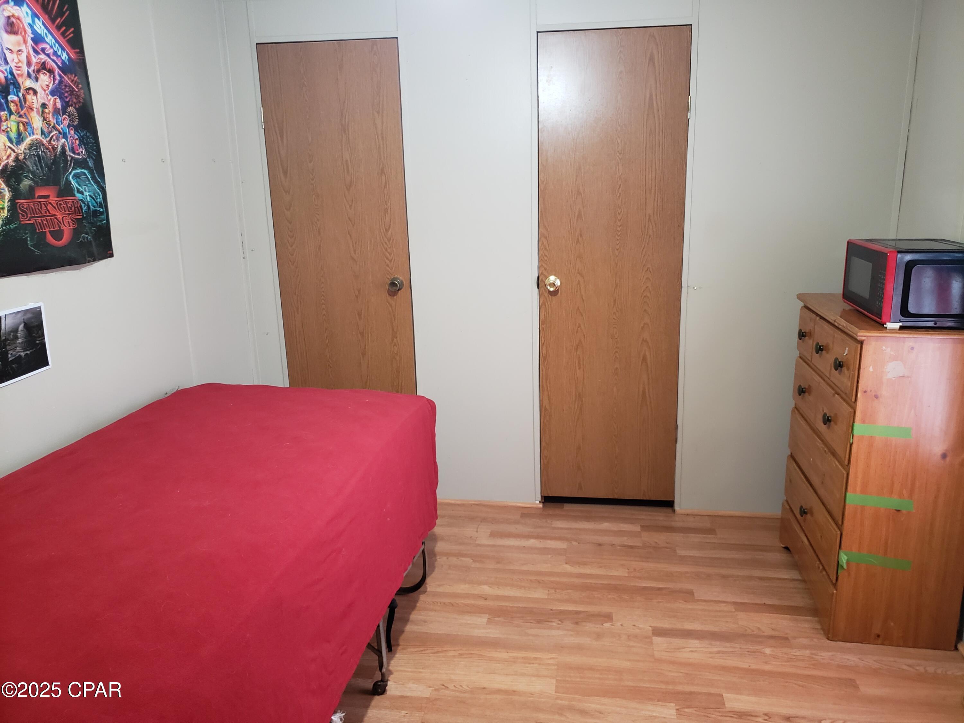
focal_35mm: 26
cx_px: 482
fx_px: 724
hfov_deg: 67.3
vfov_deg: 53.1
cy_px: 362
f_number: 1.5
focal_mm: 4.3
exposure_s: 1/20
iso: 250
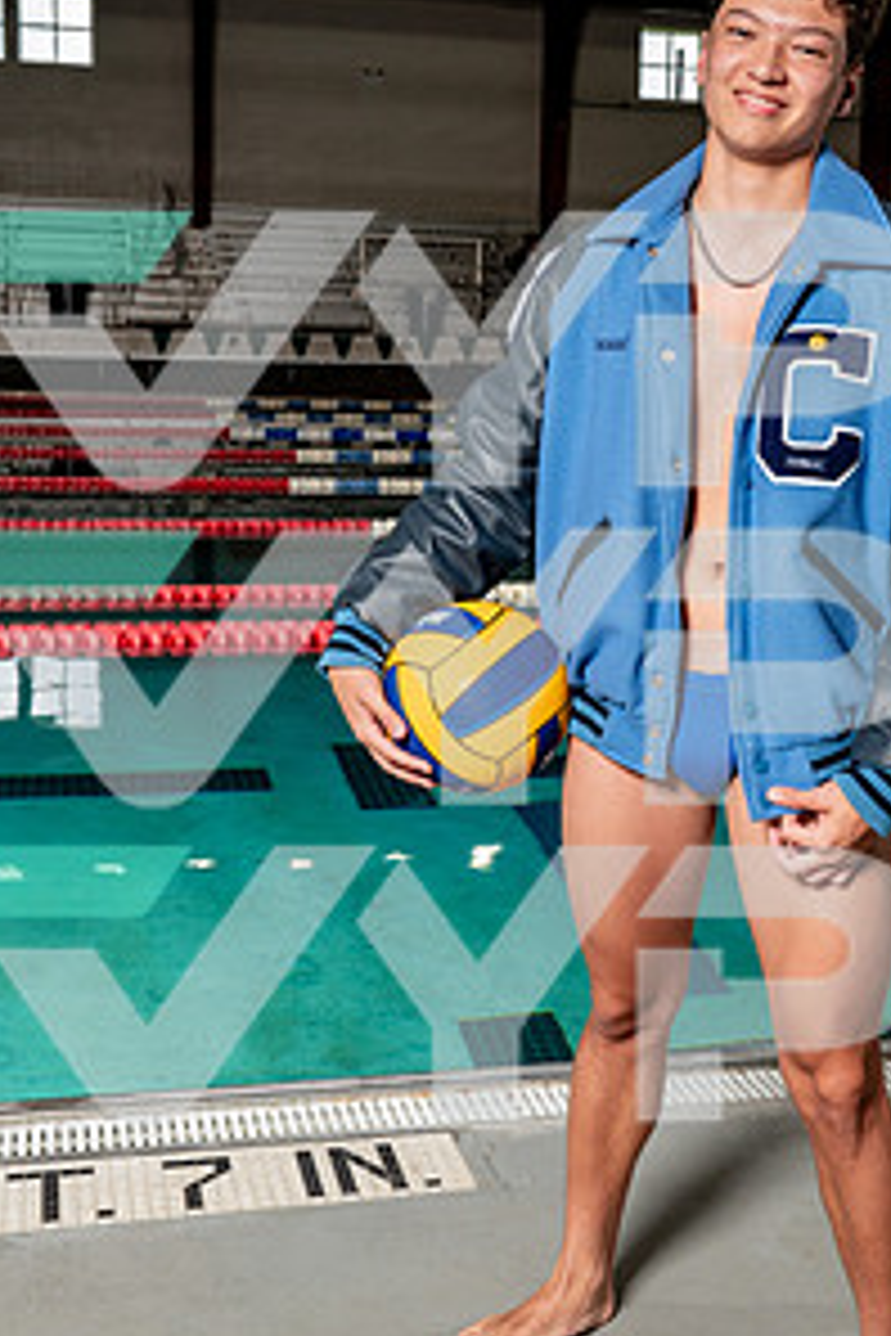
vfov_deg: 37.5
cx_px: 594
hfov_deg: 25.4
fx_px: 1967
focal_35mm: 53
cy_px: 670
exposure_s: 1/250
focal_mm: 35
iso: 400
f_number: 6.3
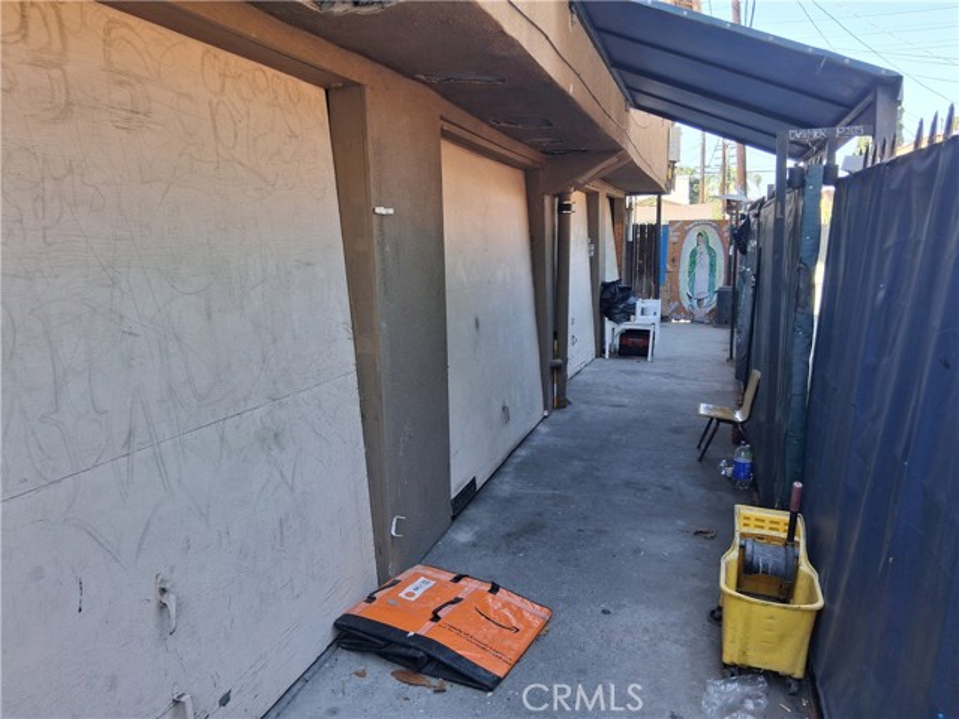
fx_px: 720
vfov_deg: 53.1
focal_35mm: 26
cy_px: 360
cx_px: 480
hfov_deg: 67.3
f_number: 1.8
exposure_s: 1/120
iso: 40
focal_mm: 3.98
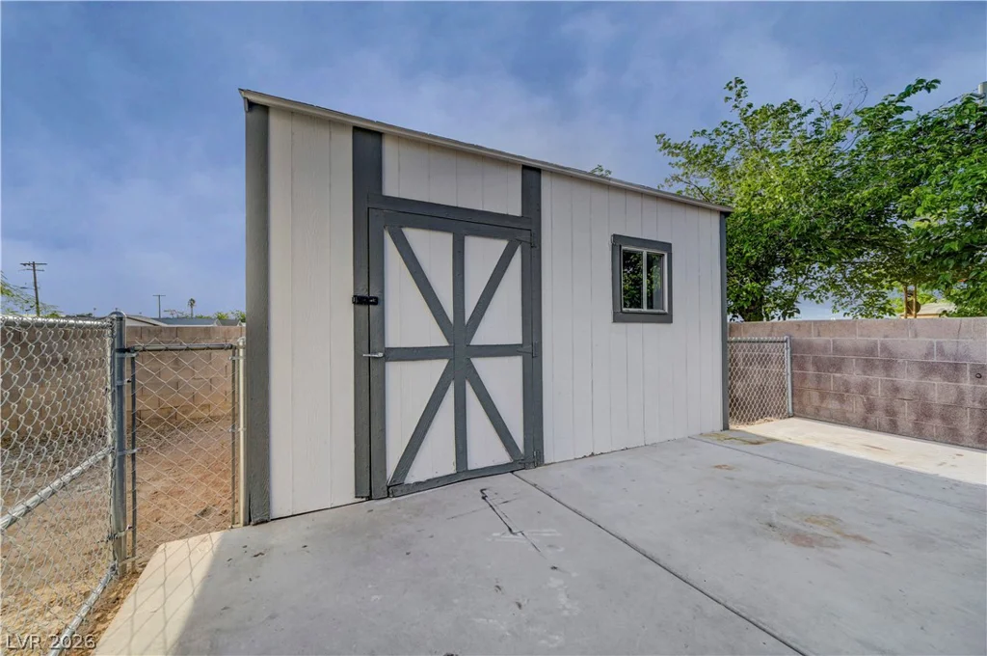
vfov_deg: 81.1
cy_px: 328
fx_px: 383
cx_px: 494
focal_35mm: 14
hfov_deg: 104.3
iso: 800
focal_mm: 14
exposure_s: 1/640
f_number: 8
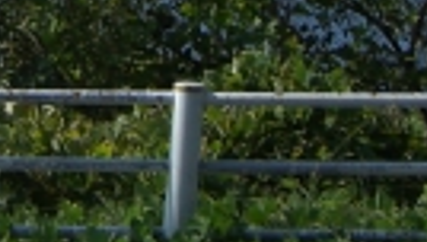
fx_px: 2235
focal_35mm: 197
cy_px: -264
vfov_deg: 6.0
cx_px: 10
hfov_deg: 10.8
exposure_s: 1/1000
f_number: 4.3
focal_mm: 6.2
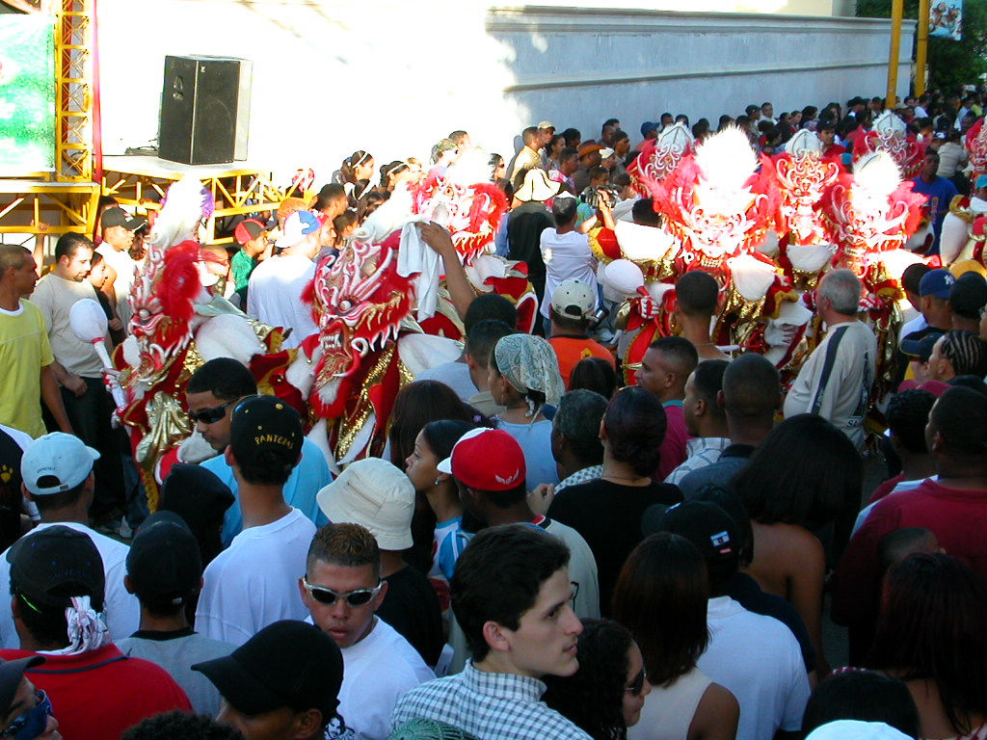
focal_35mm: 64
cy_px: 370
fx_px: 1825
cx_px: 494
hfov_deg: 30.3
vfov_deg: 22.9
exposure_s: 1/179
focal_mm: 9.7
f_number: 3.5
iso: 100
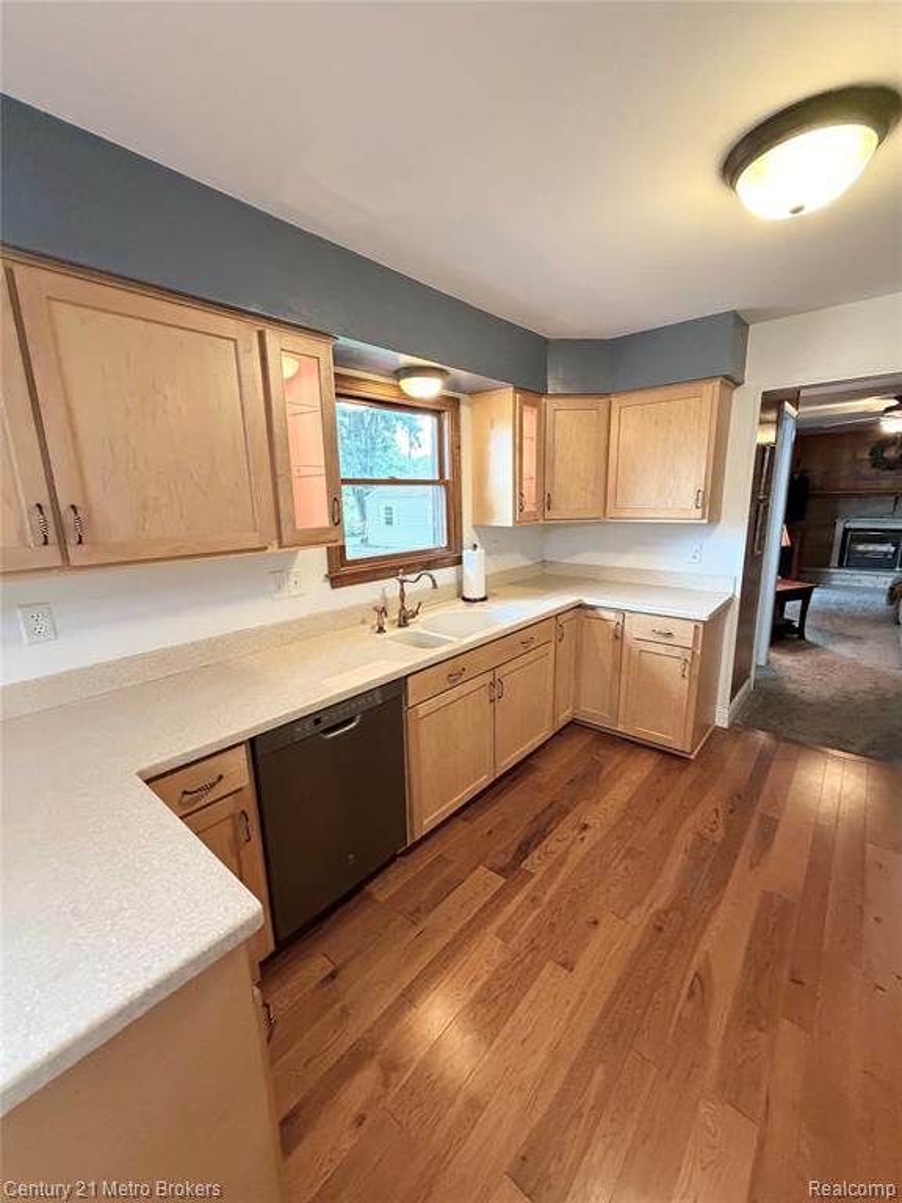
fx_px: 486
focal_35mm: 14
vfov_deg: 102.1
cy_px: 602
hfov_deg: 85.7
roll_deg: +2.3
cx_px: 451
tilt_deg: -12.2
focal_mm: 2.22
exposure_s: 1/60
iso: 640
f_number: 2.2
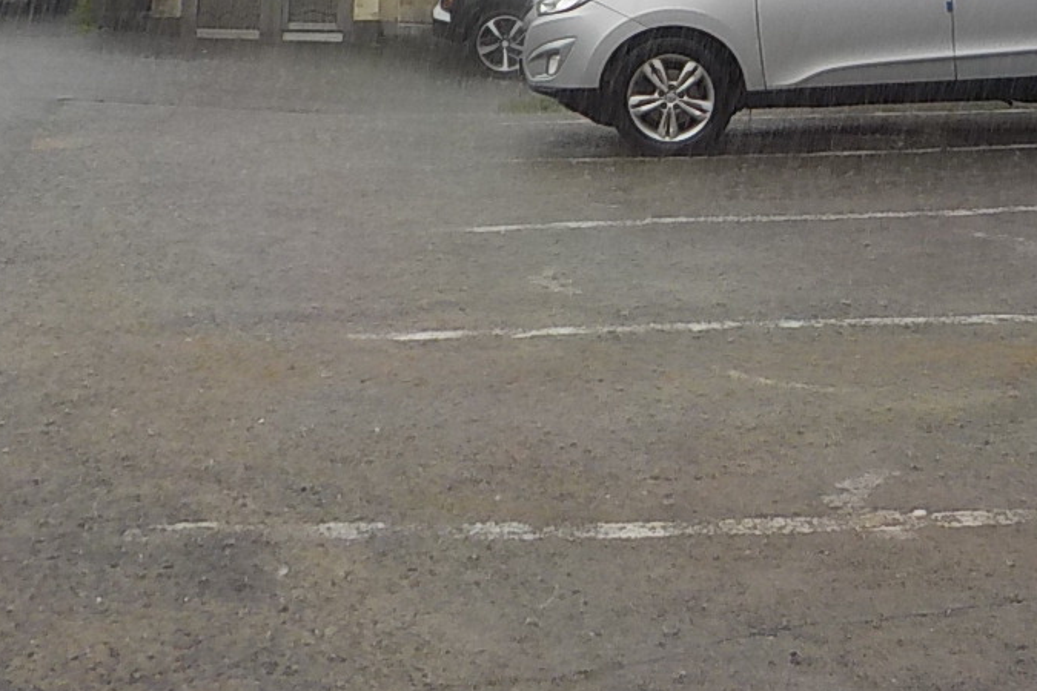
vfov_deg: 17.5
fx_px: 2131
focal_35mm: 74
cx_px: 828
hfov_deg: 26.8
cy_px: -163
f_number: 3.3
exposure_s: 1/100
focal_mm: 4.1
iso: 125
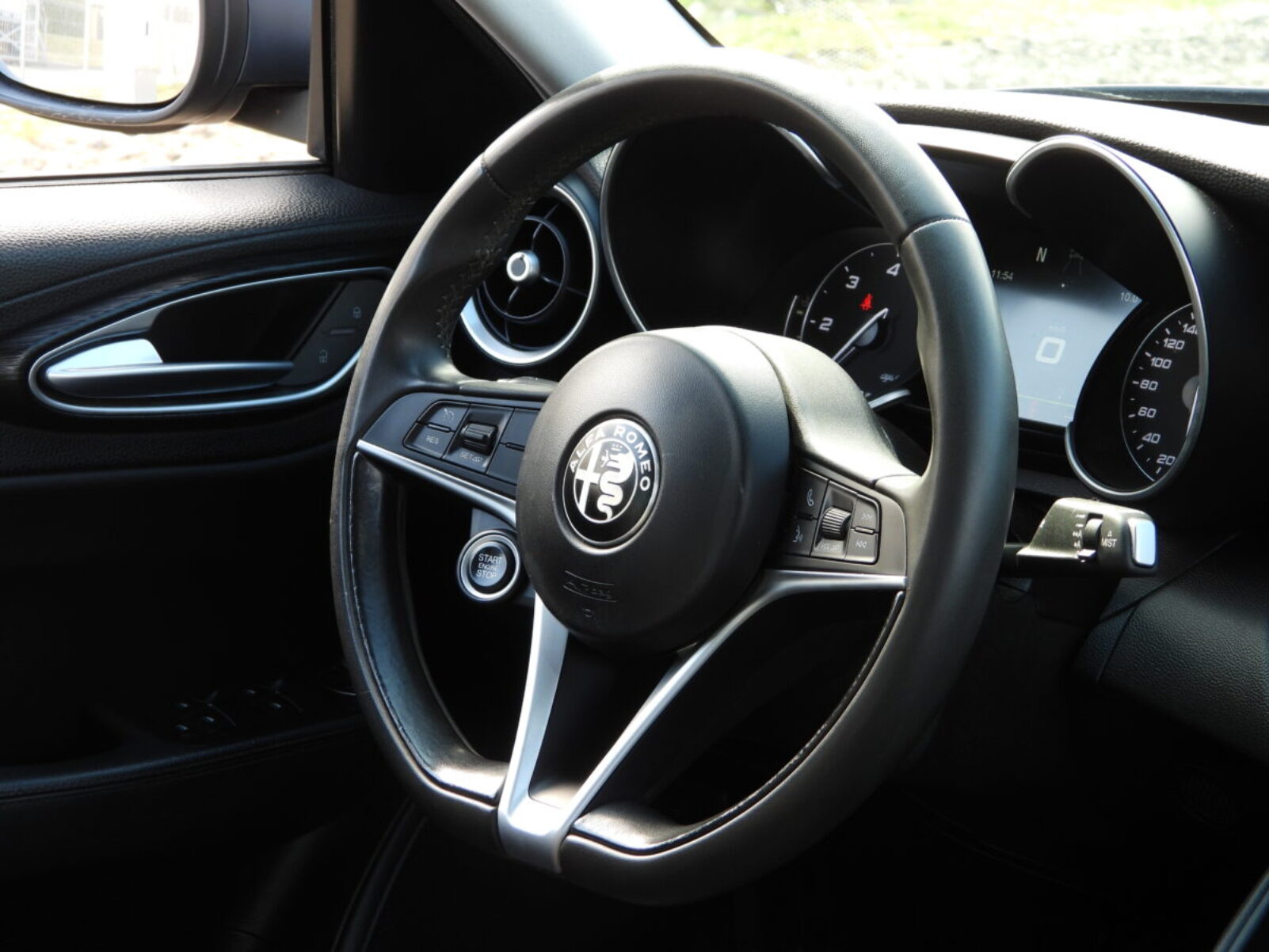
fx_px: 3117
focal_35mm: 85
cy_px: 476
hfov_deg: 23.0
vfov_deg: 17.4
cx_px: 634
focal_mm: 15.3
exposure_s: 1/60
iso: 125
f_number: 3.5
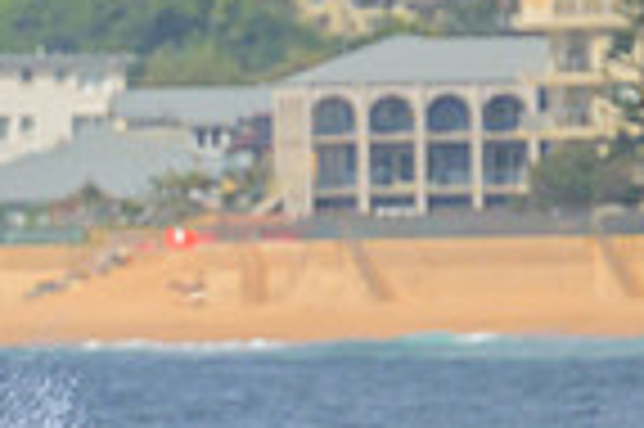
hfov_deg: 0.8
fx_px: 44349
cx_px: -585
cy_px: 737
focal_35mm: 2482
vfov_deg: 0.6
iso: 450
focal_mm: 610
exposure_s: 1/2000
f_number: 11
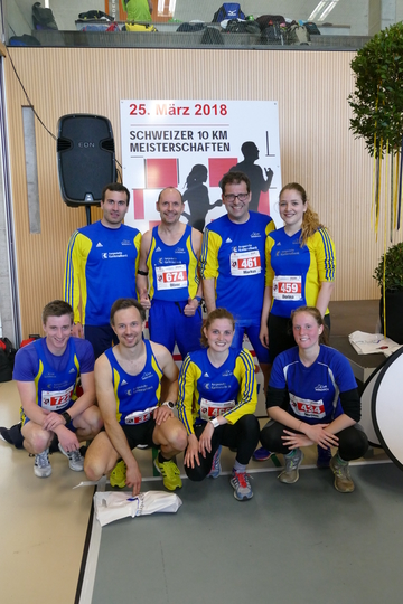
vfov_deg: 57.2
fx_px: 554
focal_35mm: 33
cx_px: 202
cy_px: 302
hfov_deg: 40.0
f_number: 3
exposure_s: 1/250
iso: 1250
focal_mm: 11.86
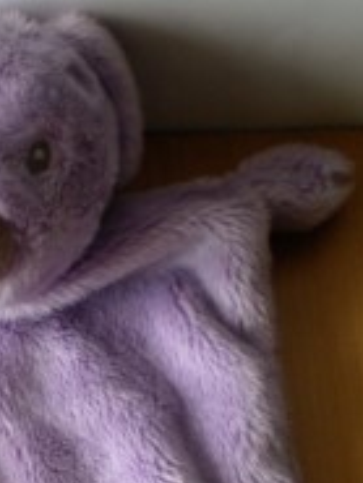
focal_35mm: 107
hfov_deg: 13.5
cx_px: -55
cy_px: 405
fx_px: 1494
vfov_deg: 18.2
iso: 134
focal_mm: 6.3
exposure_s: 1/58.7
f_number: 3.1
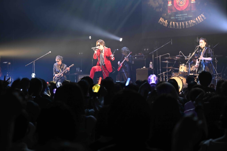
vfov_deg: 18.7
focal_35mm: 73
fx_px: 460
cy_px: 76
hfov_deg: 27.7
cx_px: 114
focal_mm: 73
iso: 3200
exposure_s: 1/160
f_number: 6.3
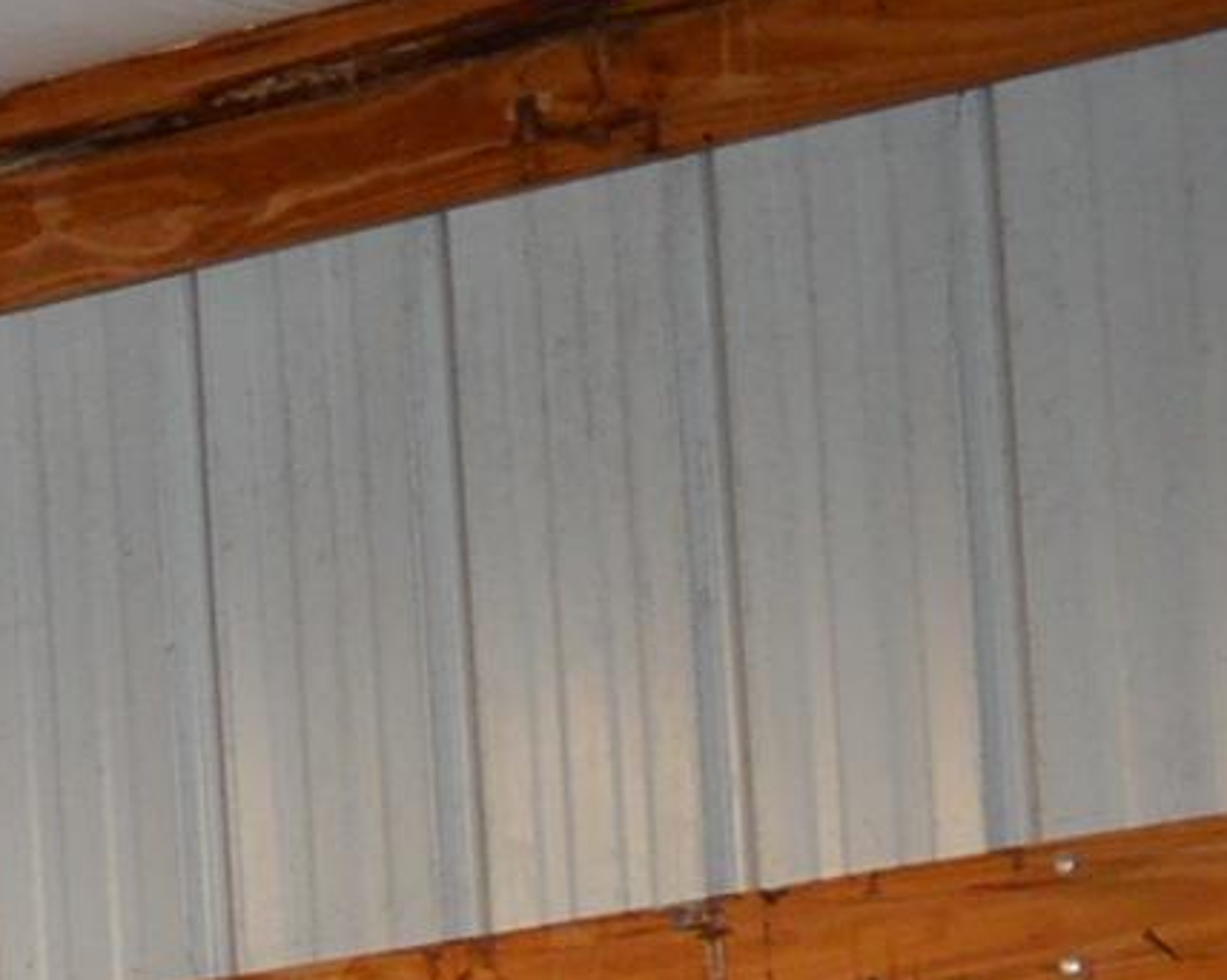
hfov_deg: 8.7
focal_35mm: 178
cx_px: -2646
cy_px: 2206
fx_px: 6461
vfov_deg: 8.1
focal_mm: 18
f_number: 4
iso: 400
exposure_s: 1/60
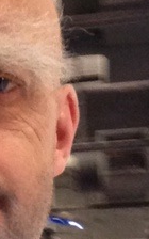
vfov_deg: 19.5
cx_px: -72
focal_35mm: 106
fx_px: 689
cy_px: 170
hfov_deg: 11.8
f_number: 2.4
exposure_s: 1/15
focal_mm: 2.18
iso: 250
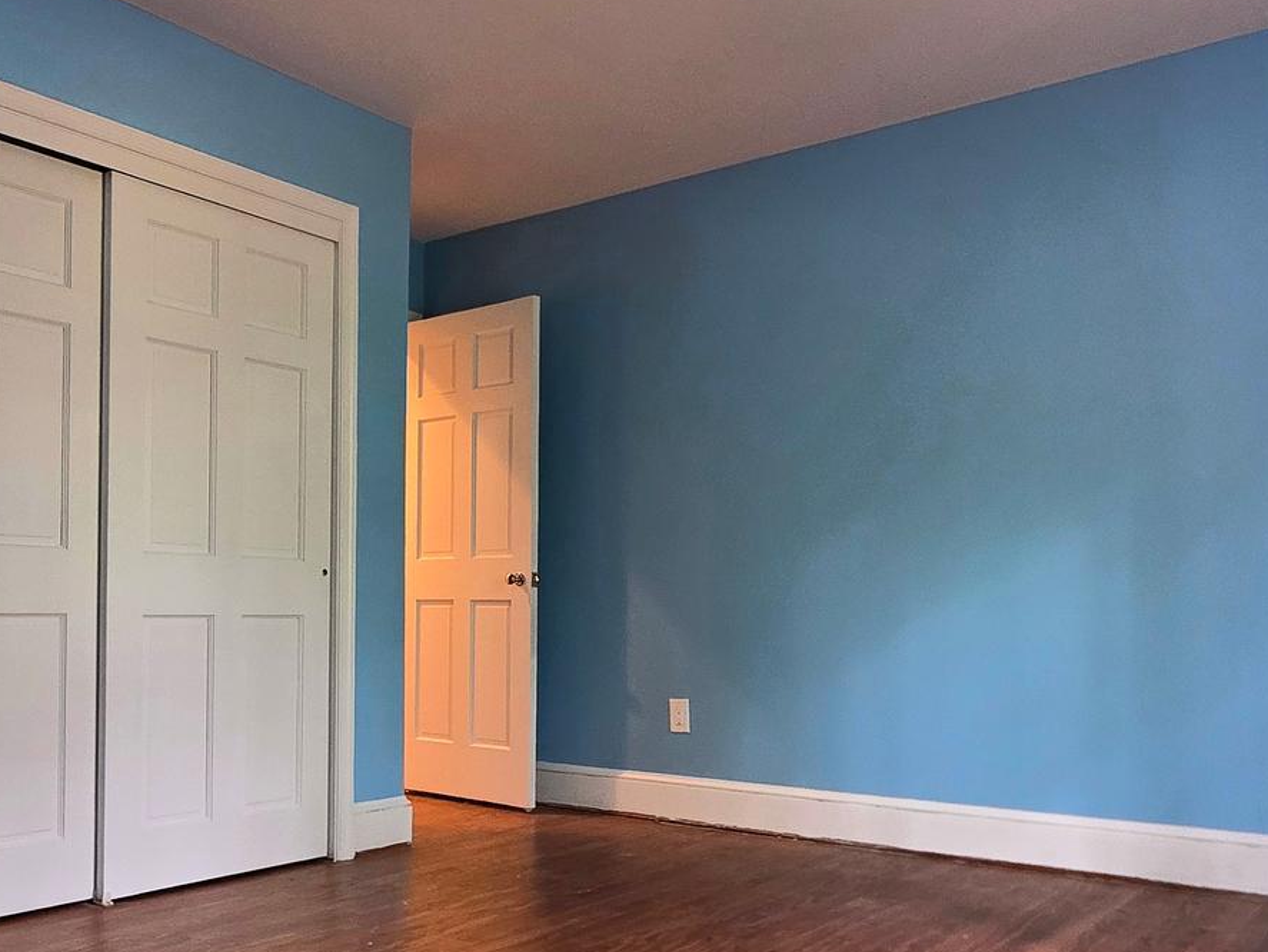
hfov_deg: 59.8
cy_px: 688
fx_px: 1099
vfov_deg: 45.6
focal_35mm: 30
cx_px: 576
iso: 200
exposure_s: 1/60.2
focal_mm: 2.2
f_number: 1.9
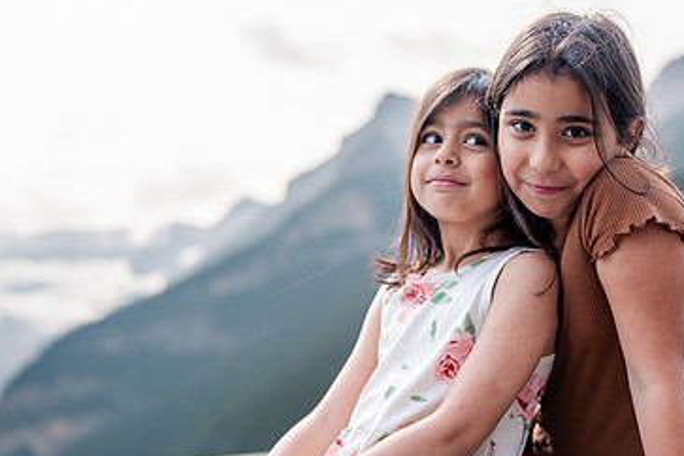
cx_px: 394
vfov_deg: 23.9
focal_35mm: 56
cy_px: 342
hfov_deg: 35.6
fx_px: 1064
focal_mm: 35
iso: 200
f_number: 2
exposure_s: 1/4000
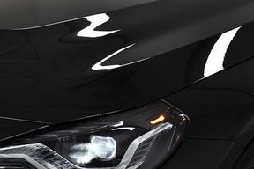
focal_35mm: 140
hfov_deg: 14.6
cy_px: 174
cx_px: 52
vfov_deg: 9.7
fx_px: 988
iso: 2500
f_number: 5.6
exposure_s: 1/1250
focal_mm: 42
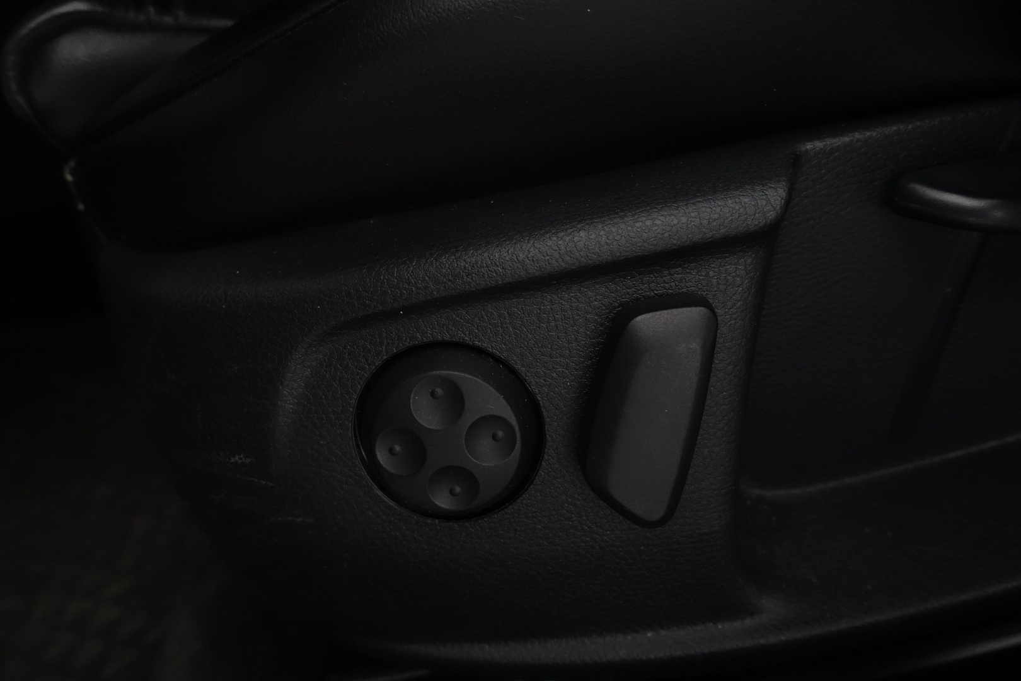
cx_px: 510
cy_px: 340
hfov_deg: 73.7
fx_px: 681
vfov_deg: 53.1
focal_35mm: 24
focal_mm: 8.8
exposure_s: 1/30
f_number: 2.5
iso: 1000
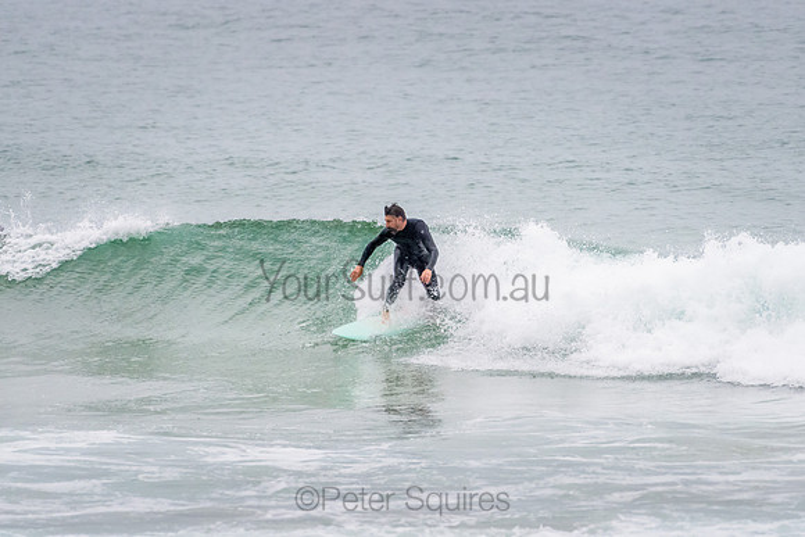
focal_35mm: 613
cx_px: 402
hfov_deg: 3.4
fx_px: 13718
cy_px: 268
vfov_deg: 2.2
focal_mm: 500
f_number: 5.6
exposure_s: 1/1000
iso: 1400
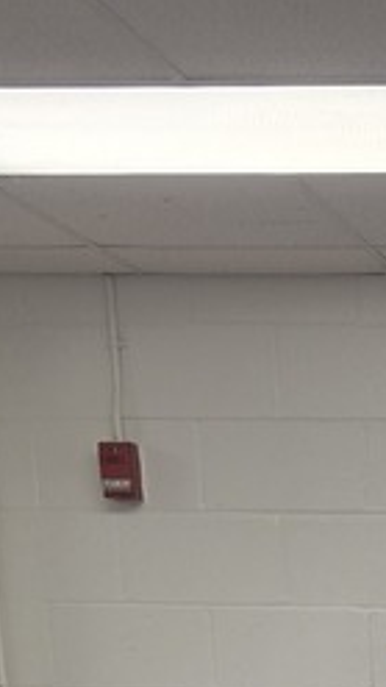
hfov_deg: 10.9
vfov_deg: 15.9
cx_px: 697
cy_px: 1393
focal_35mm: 104
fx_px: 1892
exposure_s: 1/120
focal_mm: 6.3
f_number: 1.7
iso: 64
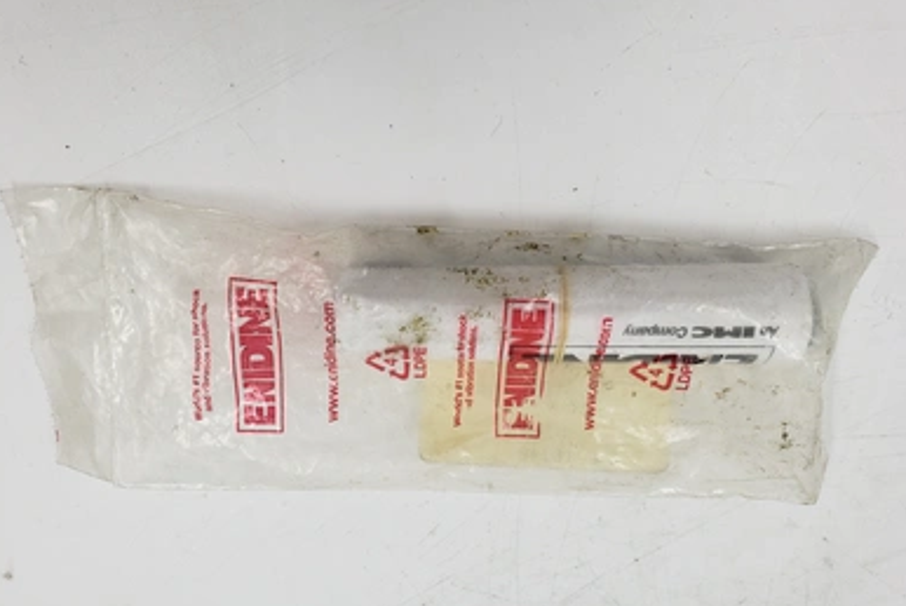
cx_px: 455
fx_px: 705
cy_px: 326
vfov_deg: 46.4
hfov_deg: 65.4
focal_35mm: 28
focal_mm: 4.3
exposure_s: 1/235
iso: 50
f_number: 2.4
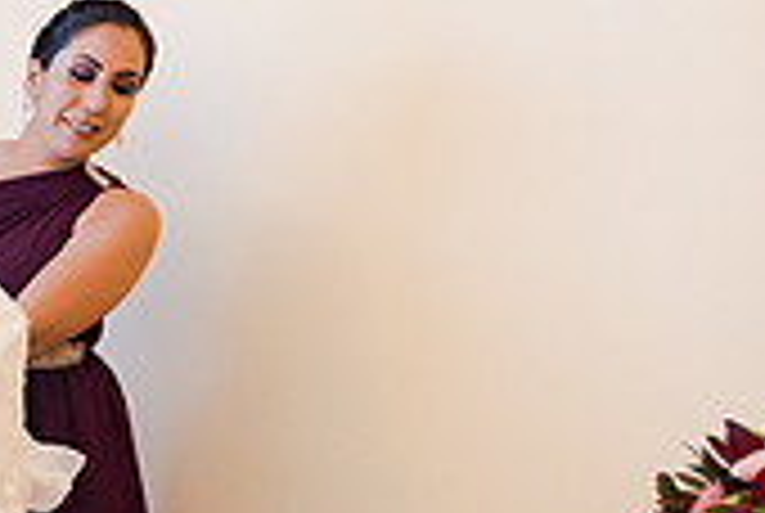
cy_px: 396
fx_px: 1490
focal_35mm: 70
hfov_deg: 21.1
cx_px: -555
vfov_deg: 19.4
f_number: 2.8
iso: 1600
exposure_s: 1/125
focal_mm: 19
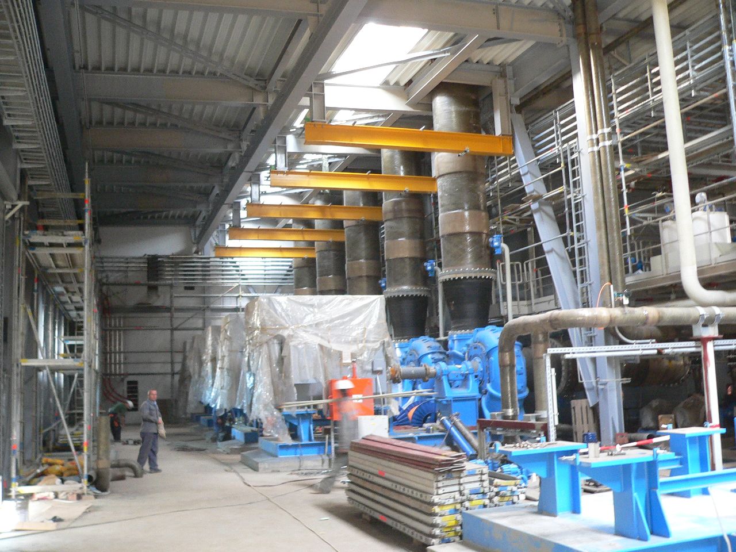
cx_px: 368
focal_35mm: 36
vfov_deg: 39.7
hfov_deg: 51.4
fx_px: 765
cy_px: 276
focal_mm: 6
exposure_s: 1/8
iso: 200
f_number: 2.8
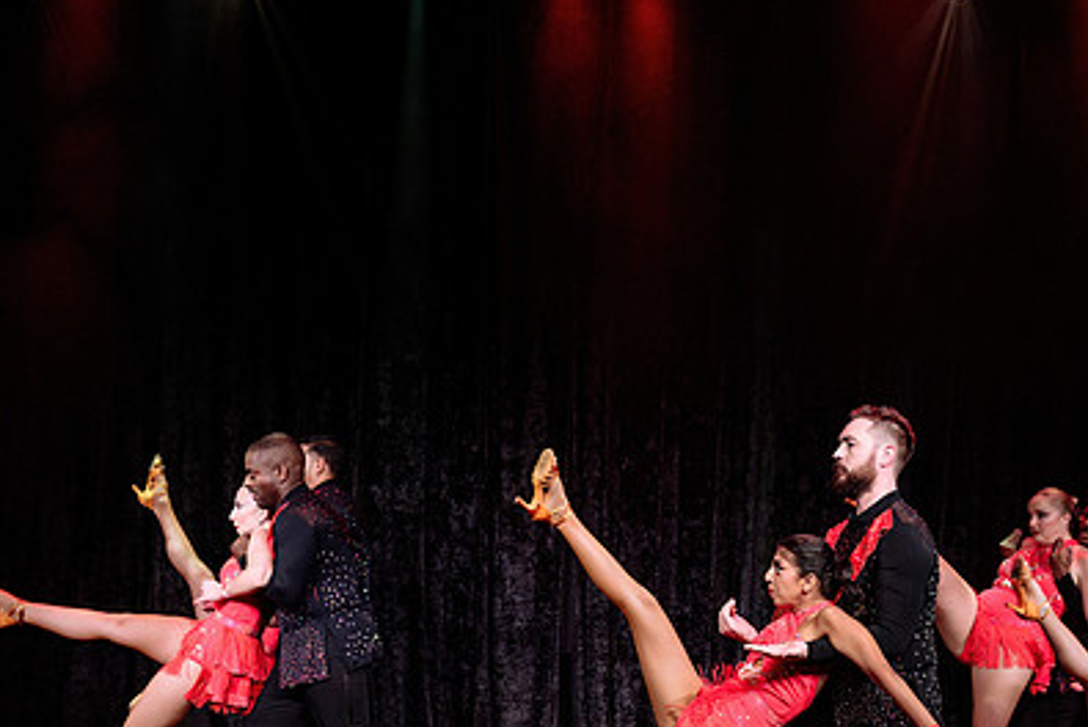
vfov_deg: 27.1
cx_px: 555
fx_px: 1482
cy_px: 558
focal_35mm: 49
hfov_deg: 40.3
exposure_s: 1/400
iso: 1600
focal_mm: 29
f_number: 3.2
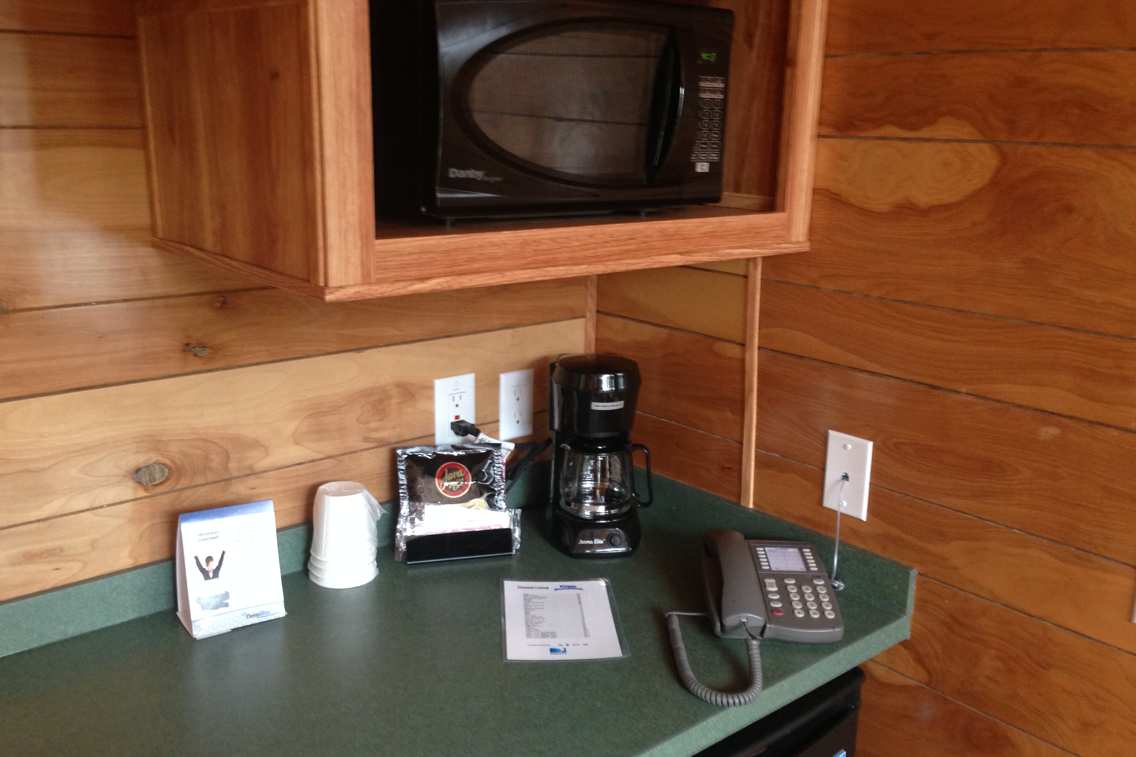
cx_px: 575
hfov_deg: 54.4
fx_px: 1104
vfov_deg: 37.9
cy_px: 384
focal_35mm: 35
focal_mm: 4.12
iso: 125
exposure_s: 1/20
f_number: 2.4
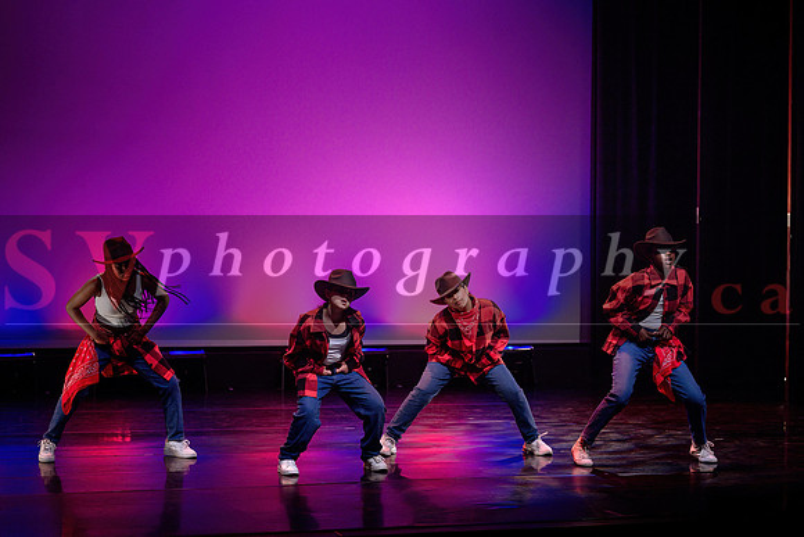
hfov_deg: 21.2
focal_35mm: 96
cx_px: 412
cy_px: 268
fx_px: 2148
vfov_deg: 14.2
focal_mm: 92
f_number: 2.8
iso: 1600
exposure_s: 1/250
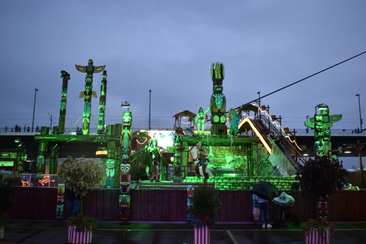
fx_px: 351
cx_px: 183
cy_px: 122
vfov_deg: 38.4
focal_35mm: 34
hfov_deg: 55.1
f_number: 4
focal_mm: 23
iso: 400
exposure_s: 1/60
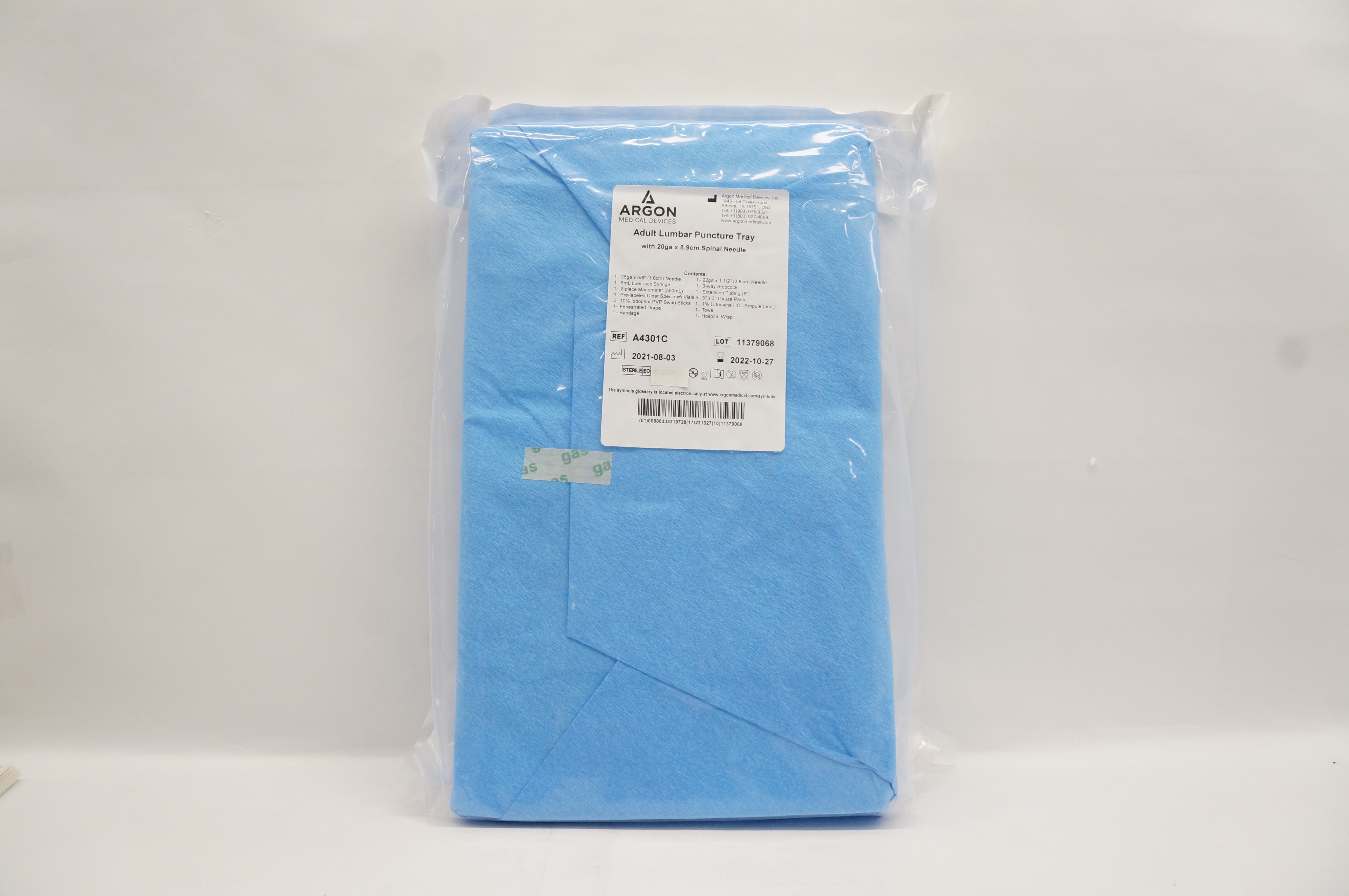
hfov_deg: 67.4
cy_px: 448
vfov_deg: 47.8
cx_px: 674
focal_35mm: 27
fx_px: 1011
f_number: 6.3
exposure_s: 1/160
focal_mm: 18
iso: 800
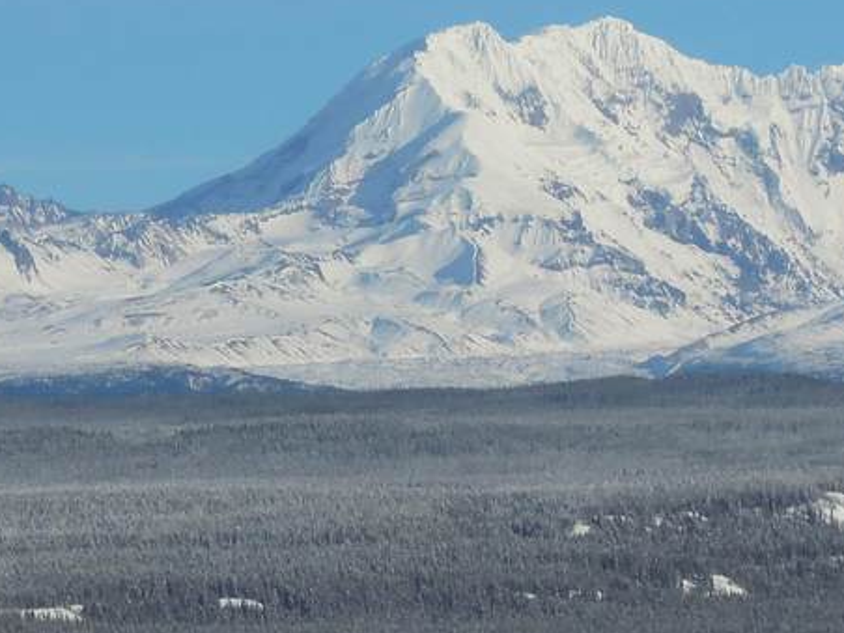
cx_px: 304
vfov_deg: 5.2
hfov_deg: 7.0
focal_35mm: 283
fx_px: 6900
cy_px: 633
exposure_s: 1/1600
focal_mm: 17.9
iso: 160
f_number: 5.5
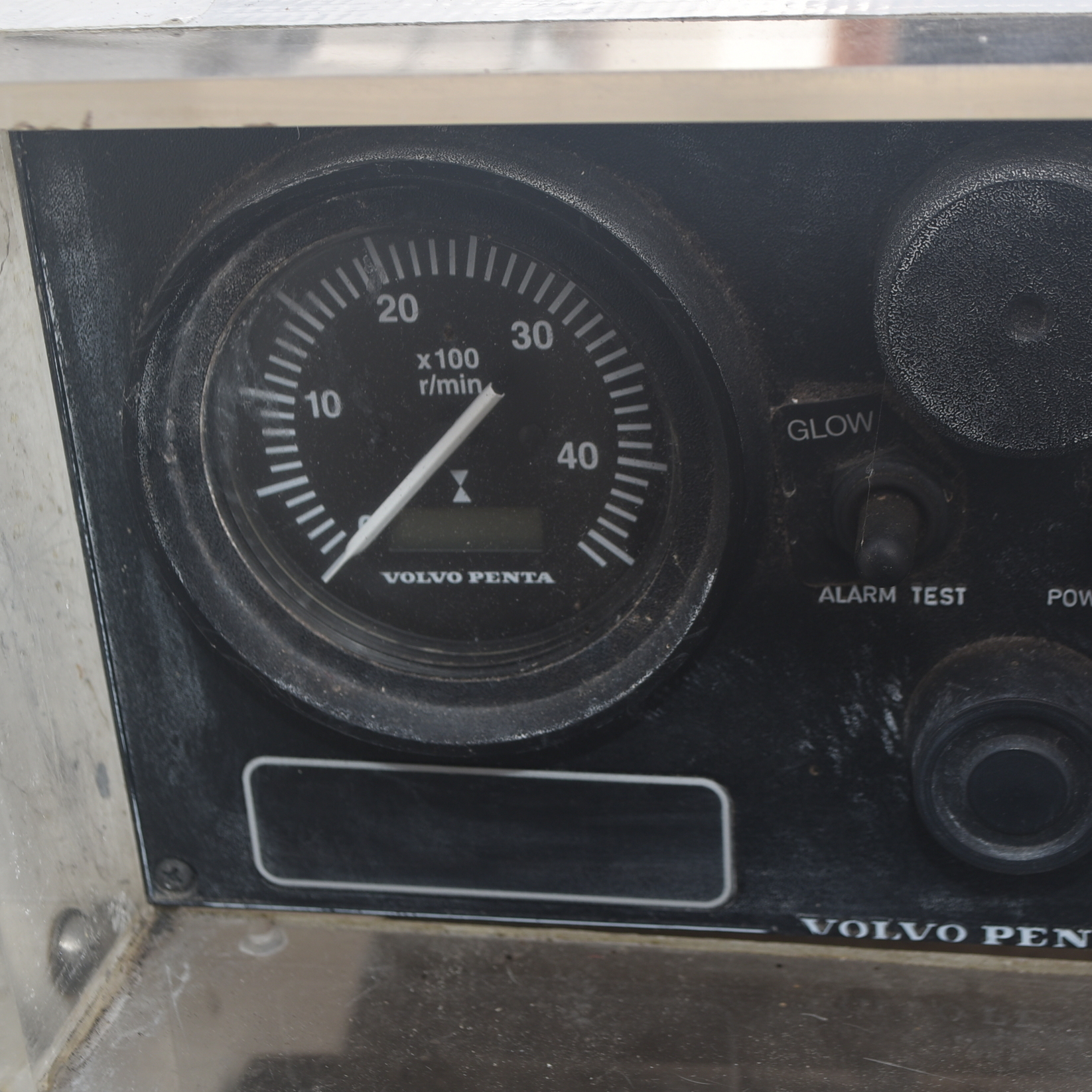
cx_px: 628
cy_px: 550
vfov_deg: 27.7
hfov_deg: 27.7
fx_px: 2213
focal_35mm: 62
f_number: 5.6
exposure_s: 1/125
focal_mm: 32
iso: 110
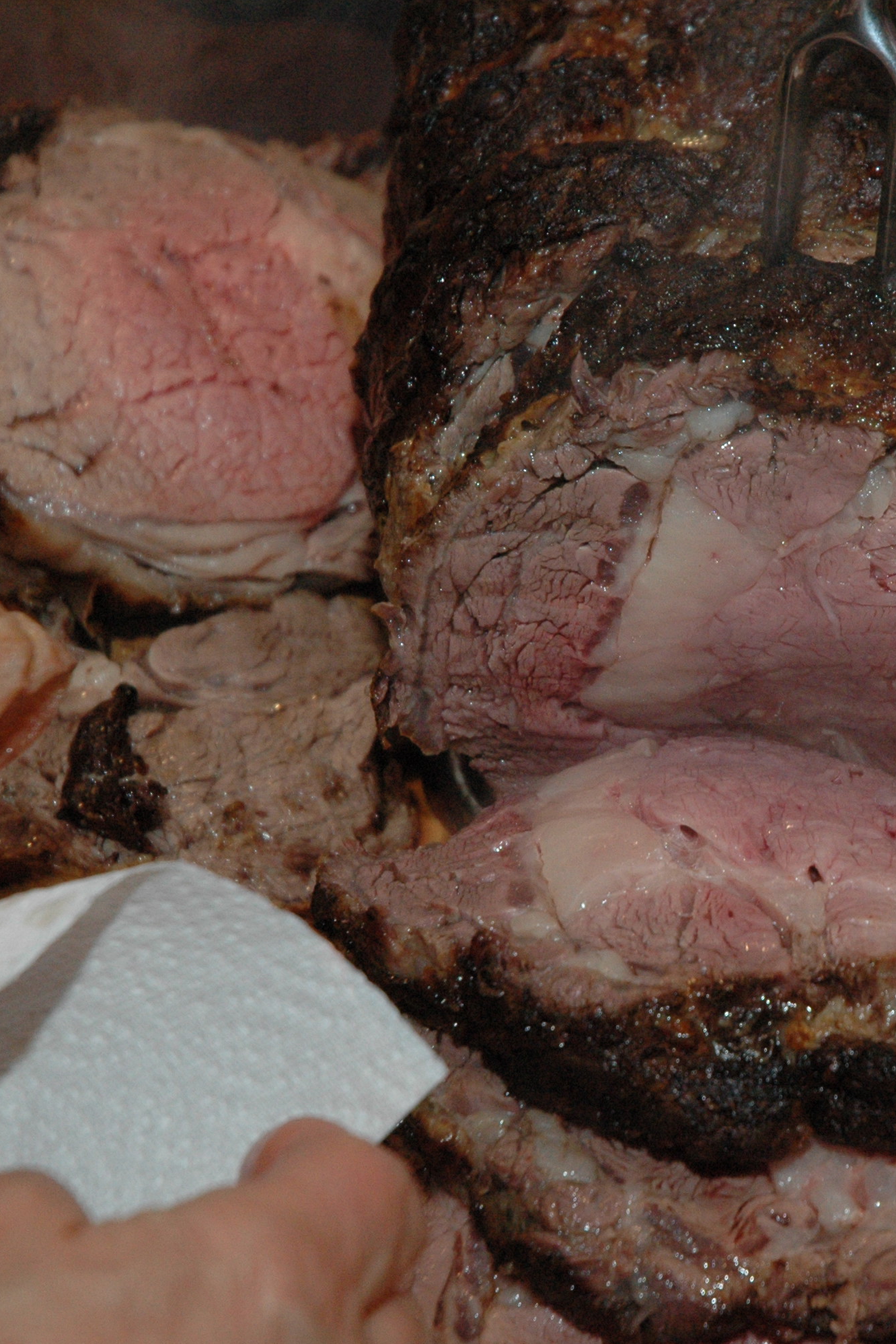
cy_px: 672
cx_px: 849
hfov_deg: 8.7
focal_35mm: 158
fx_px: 5896
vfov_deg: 13.0
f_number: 6.3
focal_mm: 70
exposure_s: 1/60
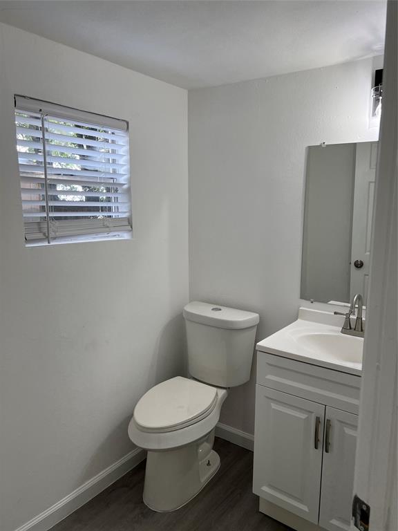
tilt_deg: -7.3
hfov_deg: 53.1
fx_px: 399
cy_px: 266
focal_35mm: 26
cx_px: 199
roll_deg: -0.7
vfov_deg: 67.3
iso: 40
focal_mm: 5.7
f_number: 1.5
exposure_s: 1/120
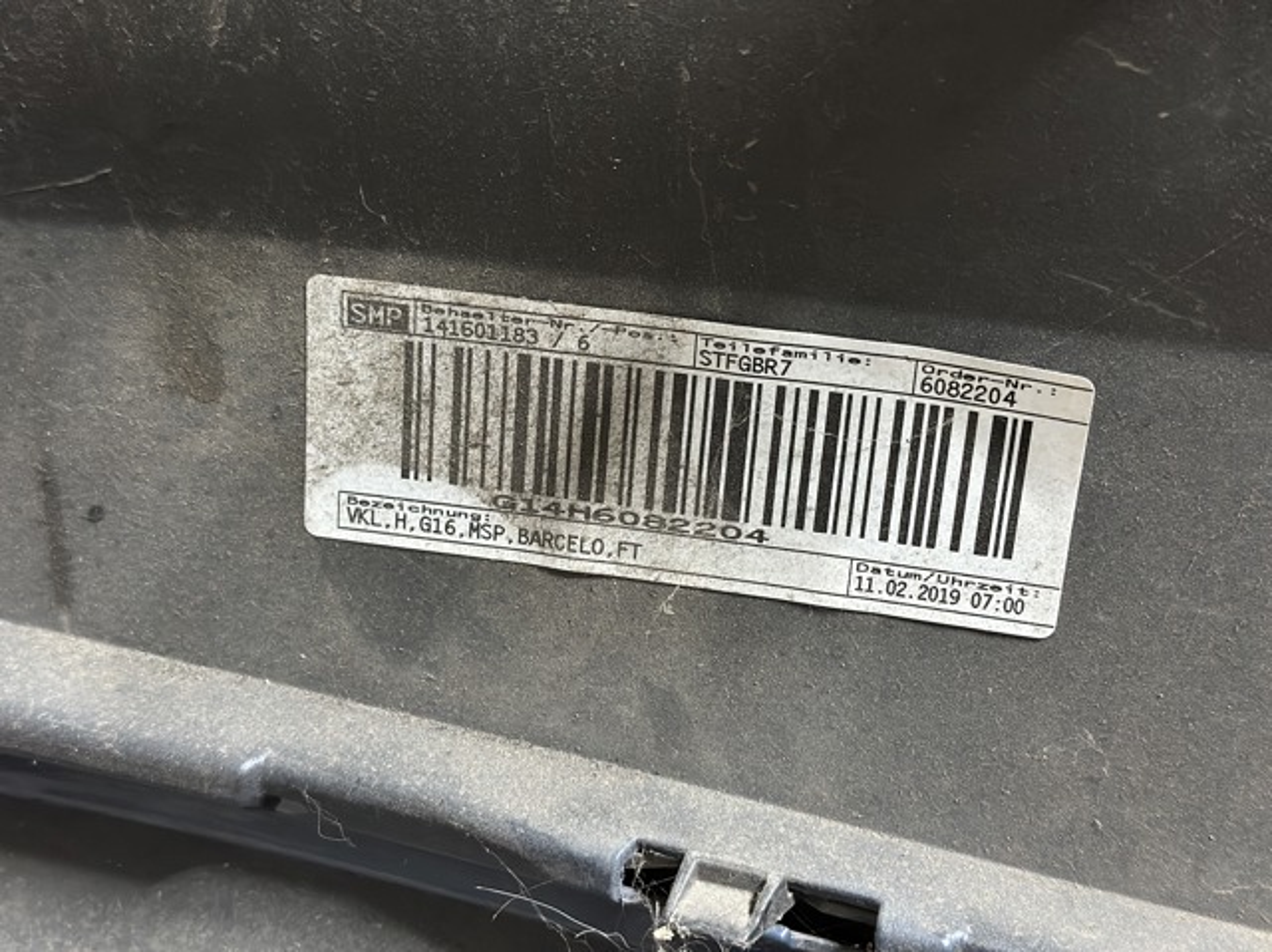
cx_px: 636
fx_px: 1762
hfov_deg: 39.7
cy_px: 476
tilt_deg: -36.7
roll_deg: +3.0
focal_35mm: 48
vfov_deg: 30.2
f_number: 1.78
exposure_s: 1/33
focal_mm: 6.86
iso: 640
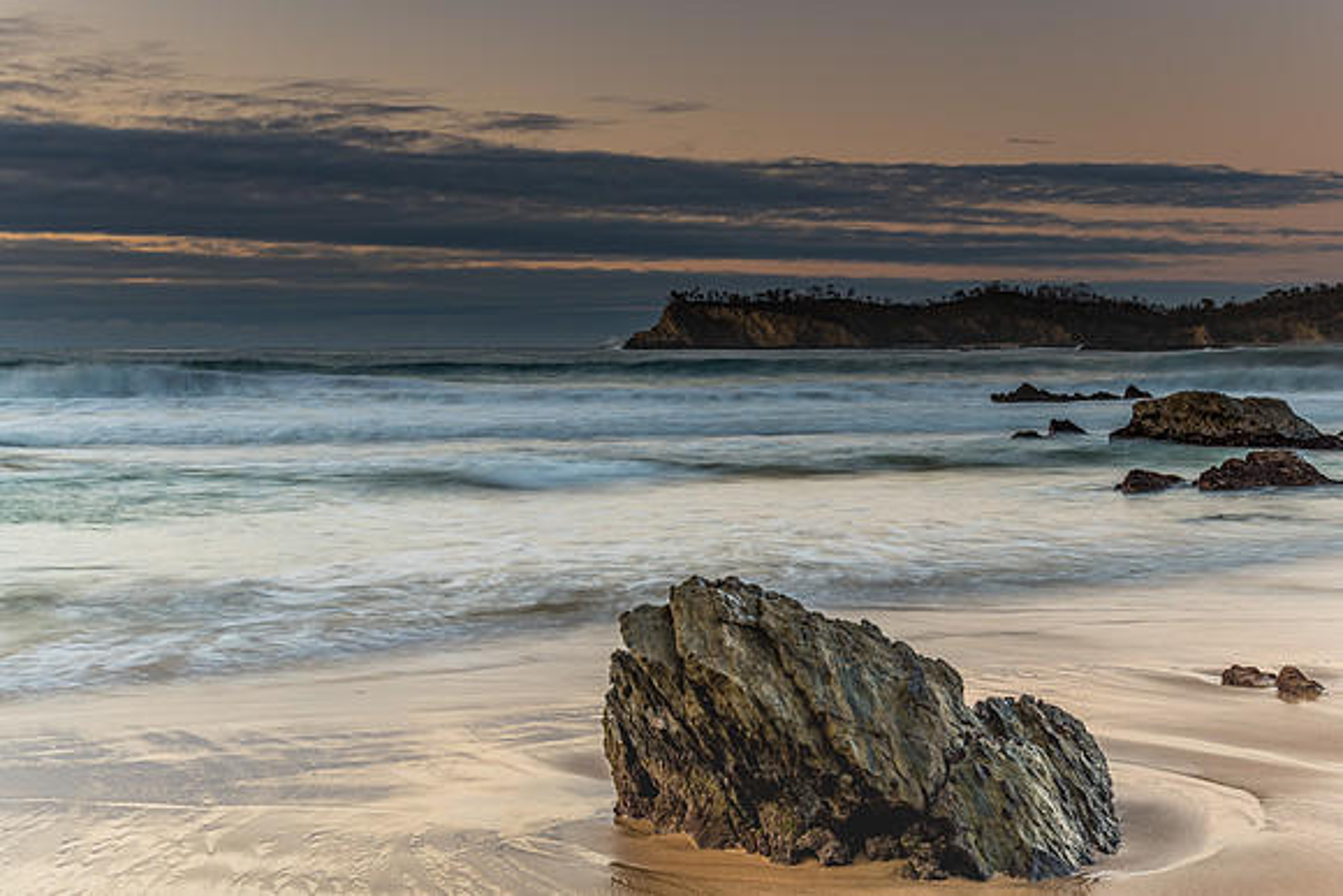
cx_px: 672
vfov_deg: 25.1
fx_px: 2015
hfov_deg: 36.9
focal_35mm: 54
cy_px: 448
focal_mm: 52
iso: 31
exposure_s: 1.3
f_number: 8
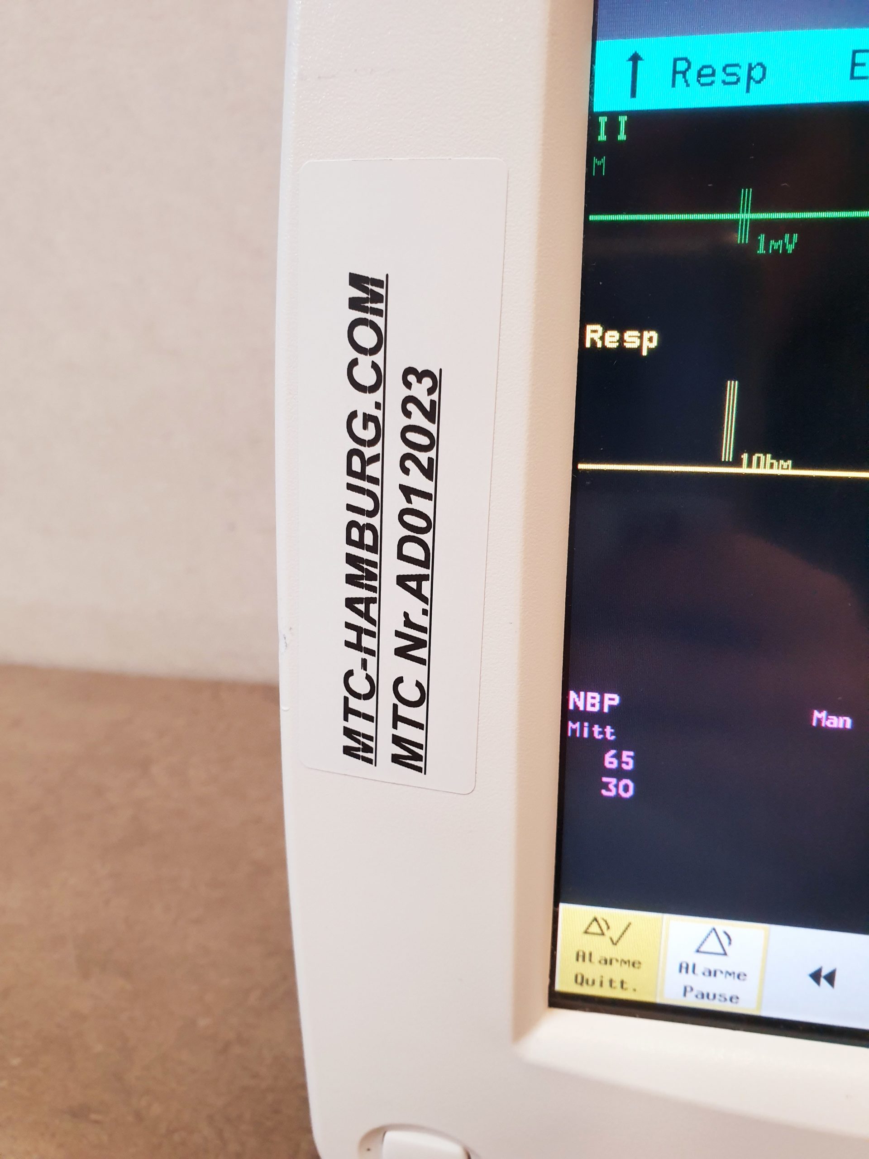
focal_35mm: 26
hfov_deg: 53.1
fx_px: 870
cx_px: 434
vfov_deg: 67.3
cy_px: 580
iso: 320
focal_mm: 4.3
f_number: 2.4
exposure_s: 1/50
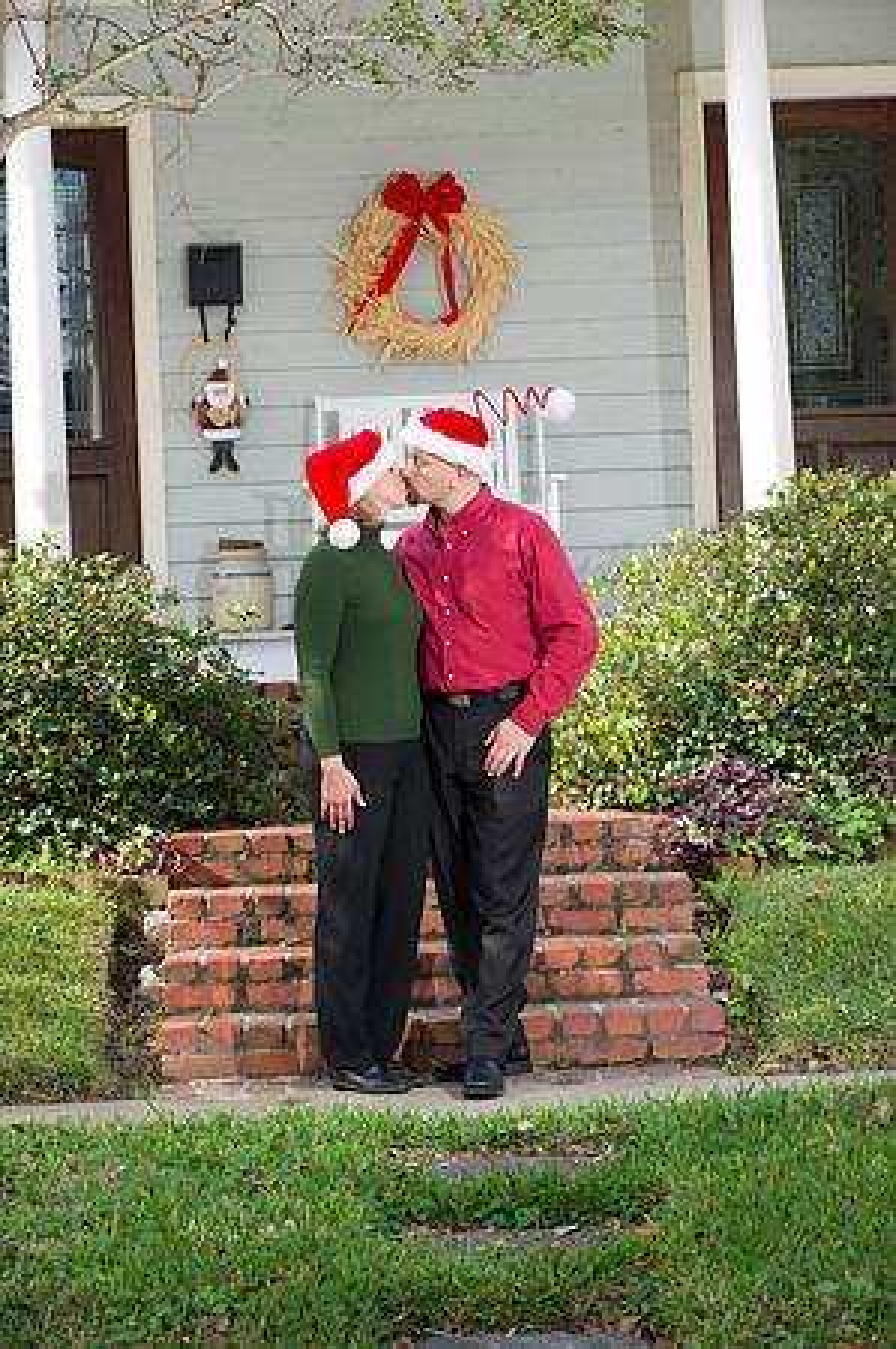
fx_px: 3929
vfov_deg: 19.5
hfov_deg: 13.0
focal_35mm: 105
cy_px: 674
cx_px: 448
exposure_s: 1/100
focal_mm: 105
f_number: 5.6
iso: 200
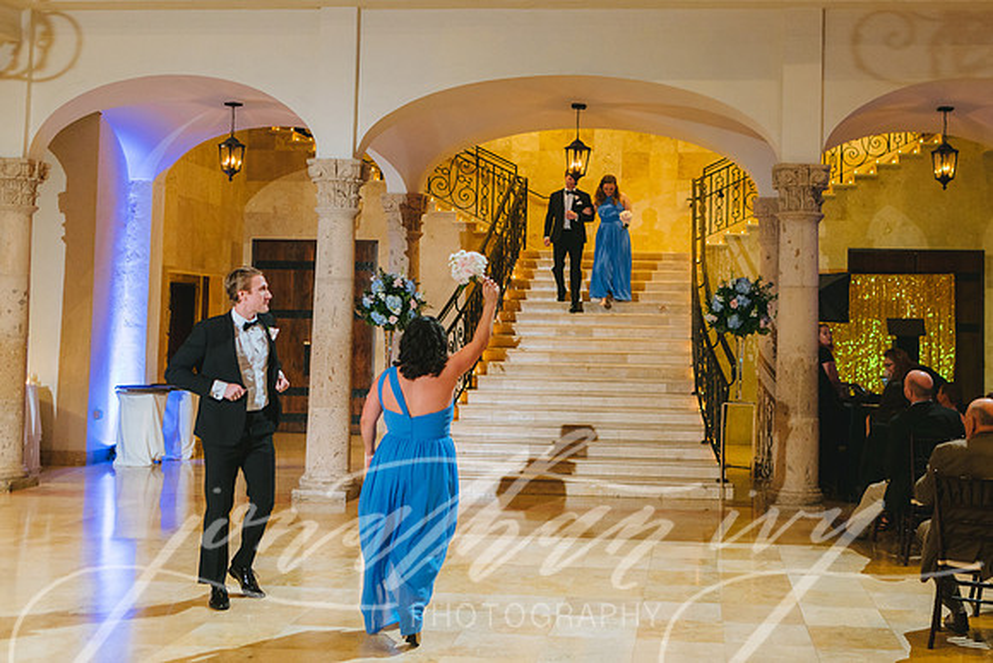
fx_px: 1183
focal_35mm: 43
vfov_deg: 31.2
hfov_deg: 45.3
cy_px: 261
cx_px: 604
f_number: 2.2
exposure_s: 1/160
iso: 800
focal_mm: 35
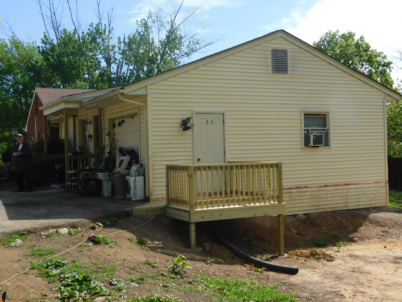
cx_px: 201
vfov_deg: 32.2
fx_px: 523
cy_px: 151
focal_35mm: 45
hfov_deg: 42.1
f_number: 3.7
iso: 125
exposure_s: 1/1000
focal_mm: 8
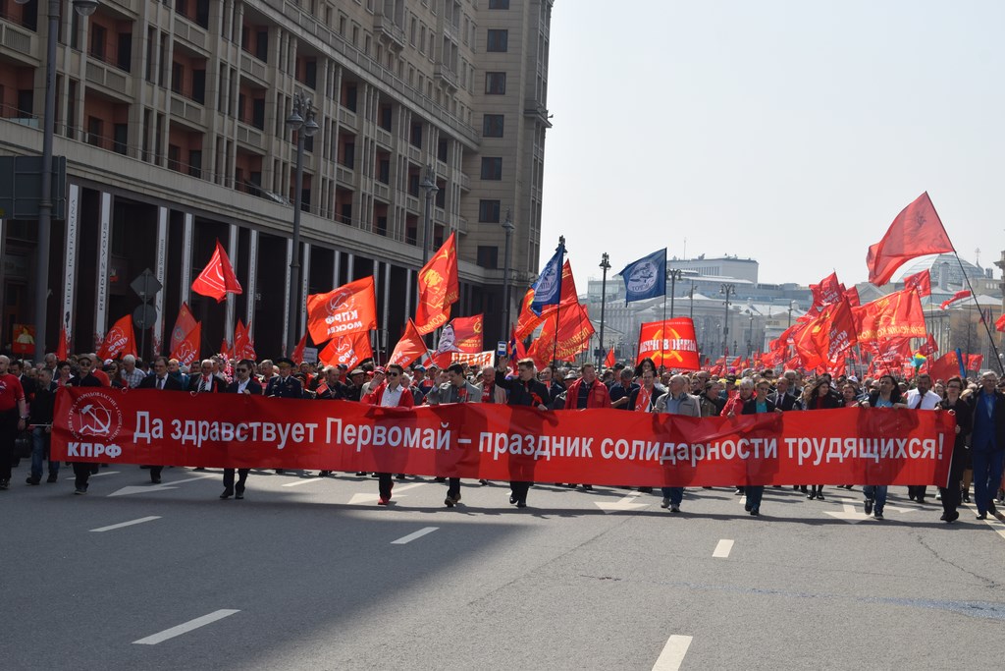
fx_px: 2010
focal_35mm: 72
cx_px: 502
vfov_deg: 18.9
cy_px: 336
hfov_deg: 28.1
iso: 100
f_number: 10
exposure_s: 1/200
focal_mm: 48
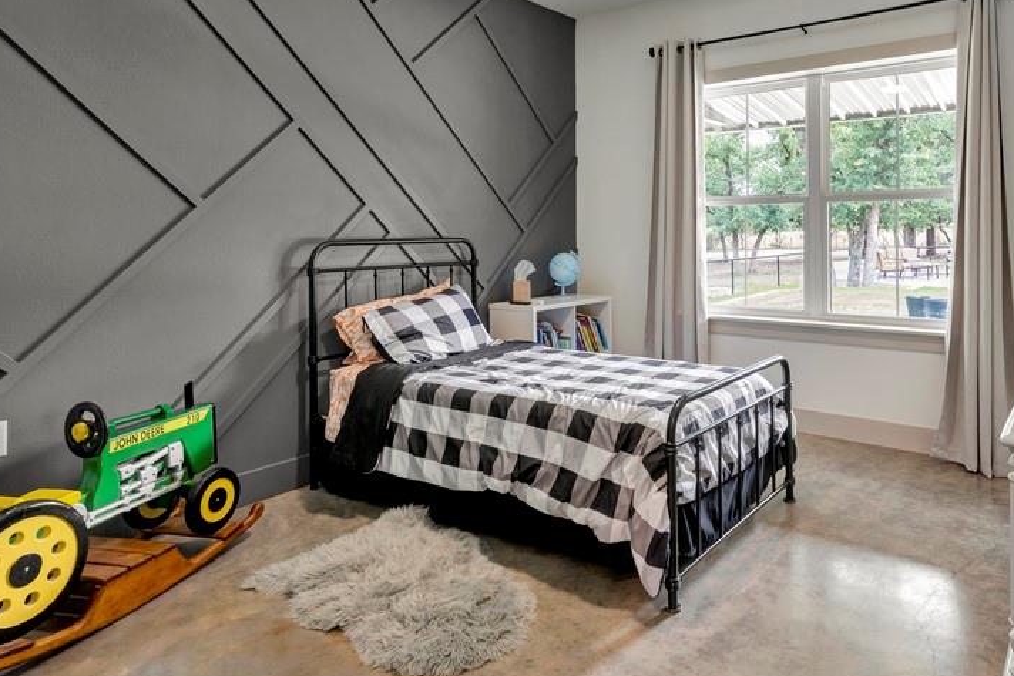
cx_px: 642
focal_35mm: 23
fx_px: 648
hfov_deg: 74.6
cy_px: 227
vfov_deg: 54.1
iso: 160
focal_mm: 16
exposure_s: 1/2.5
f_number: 9
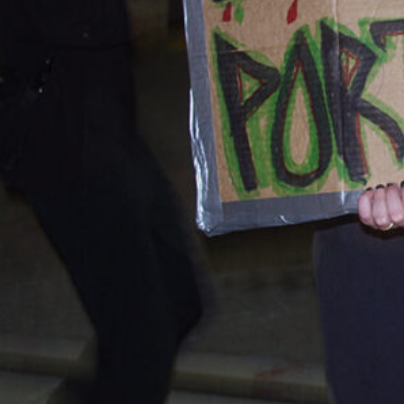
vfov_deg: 12.2
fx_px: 1888
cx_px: 523
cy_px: 164
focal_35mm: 143
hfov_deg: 11.9
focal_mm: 32.5
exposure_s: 1/8
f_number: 4
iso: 400
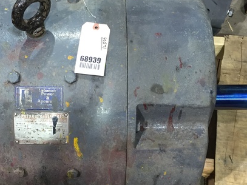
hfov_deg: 33.4
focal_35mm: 57
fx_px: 407
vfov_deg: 25.5
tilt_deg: -62.0
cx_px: 75
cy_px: 126
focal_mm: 4.15
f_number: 2.2
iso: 80
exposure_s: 1/30
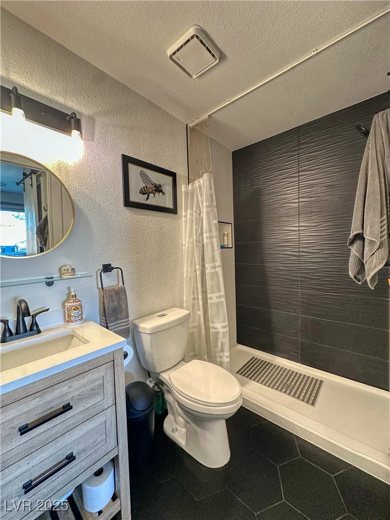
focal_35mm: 14
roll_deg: +1.8
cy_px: 260
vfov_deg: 102.1
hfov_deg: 85.7
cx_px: 195
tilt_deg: -3.2
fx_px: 210
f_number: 2.2
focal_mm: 2.2
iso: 160
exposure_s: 1/60
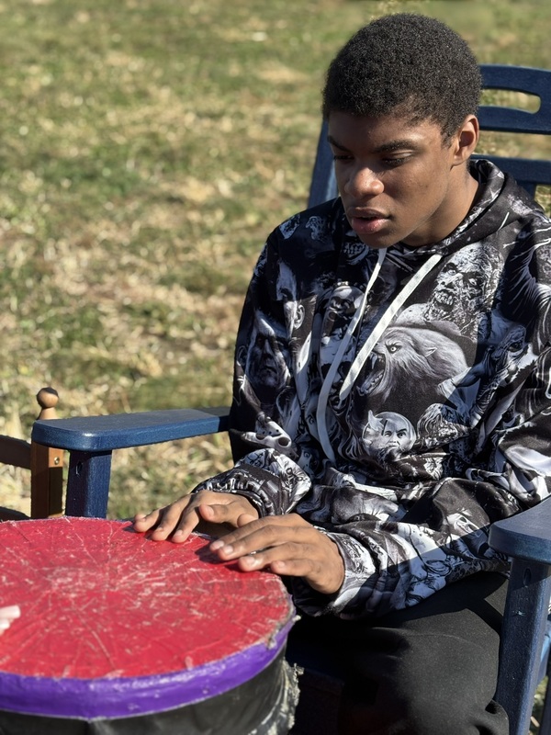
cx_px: 276
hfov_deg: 28.0
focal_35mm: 52
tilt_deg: -23.4
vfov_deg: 36.8
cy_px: 368
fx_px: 1104
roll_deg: +2.6
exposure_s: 1/1263
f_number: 1.6
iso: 32
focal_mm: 5.96
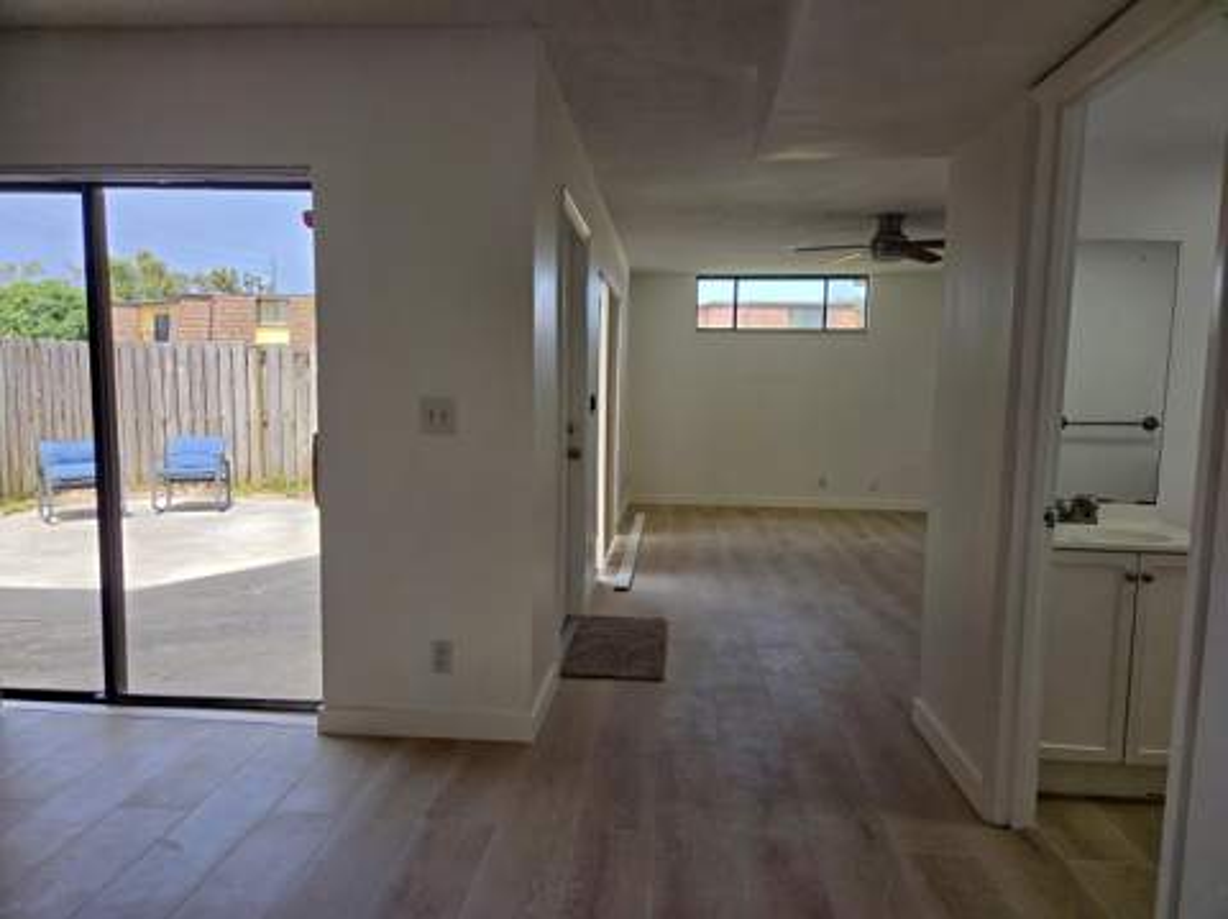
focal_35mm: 23
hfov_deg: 74.0
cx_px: 614
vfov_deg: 58.8
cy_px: 460
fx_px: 815
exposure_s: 1/1429
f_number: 1.8
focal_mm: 5.4
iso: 80
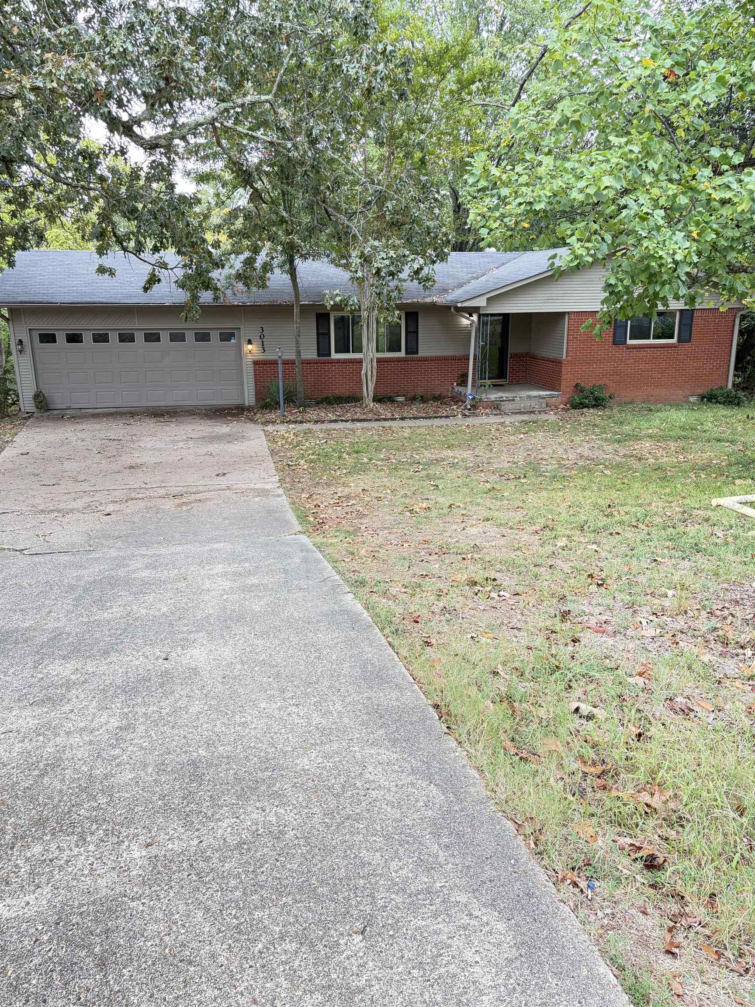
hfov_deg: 53.1
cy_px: 504
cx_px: 378
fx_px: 756
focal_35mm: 26
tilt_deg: -13.9
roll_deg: +0.6
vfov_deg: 67.3
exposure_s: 1/121
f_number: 1.6
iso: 100
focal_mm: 5.96
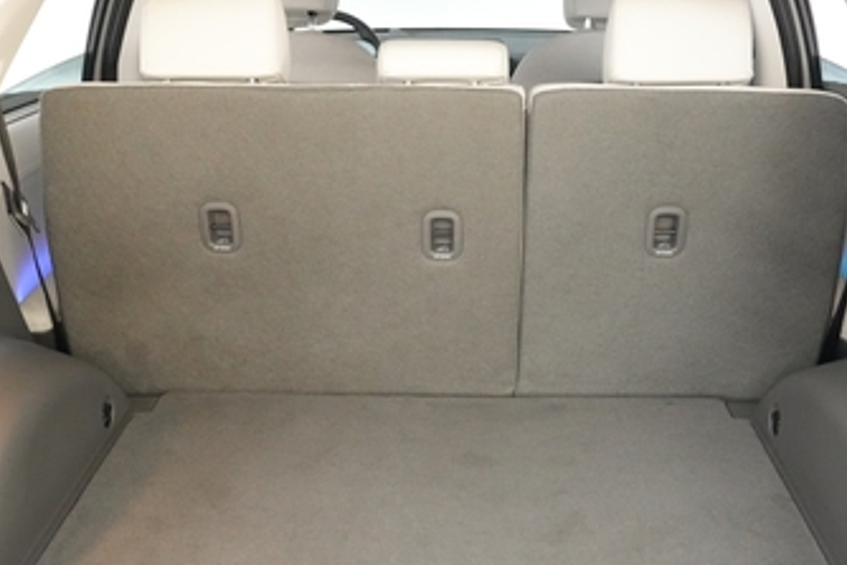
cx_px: 439
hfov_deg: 42.7
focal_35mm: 46
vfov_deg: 28.9
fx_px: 1083
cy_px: 410
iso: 10000
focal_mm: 24
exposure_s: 1/160
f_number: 4
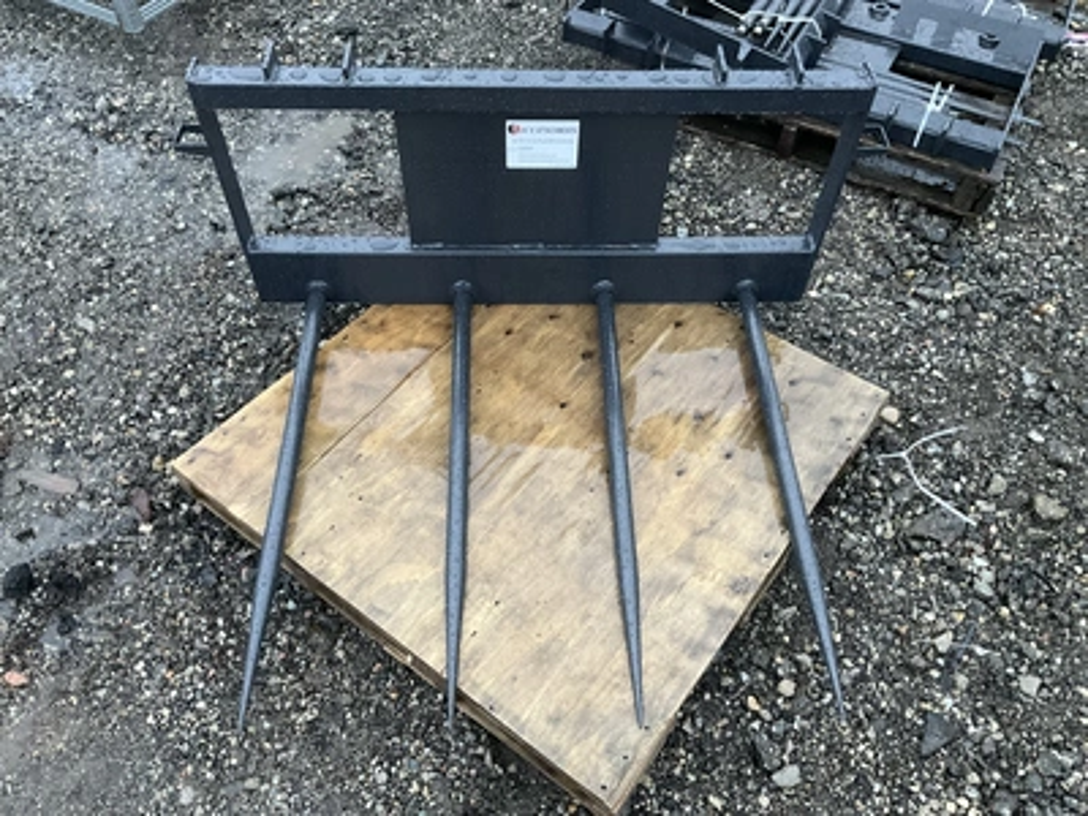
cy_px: 408
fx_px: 911
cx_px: 544
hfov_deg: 61.7
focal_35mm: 29
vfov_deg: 48.2
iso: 250
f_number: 1.8
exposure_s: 1/60
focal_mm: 3
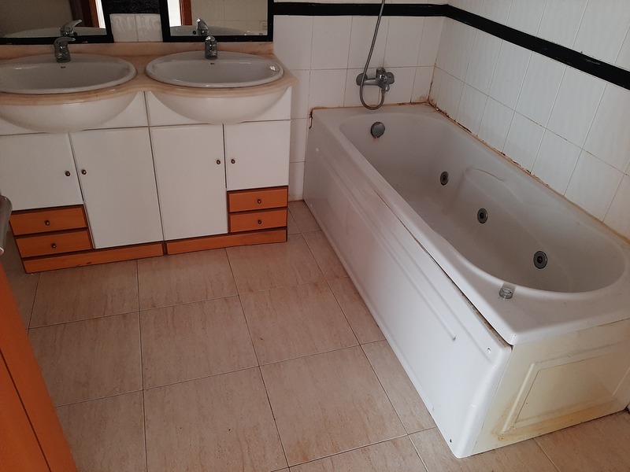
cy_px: 236
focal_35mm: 27
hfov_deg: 65.3
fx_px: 491
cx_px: 315
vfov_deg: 51.4
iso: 200
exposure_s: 1/50
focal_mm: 3.93
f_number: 1.7
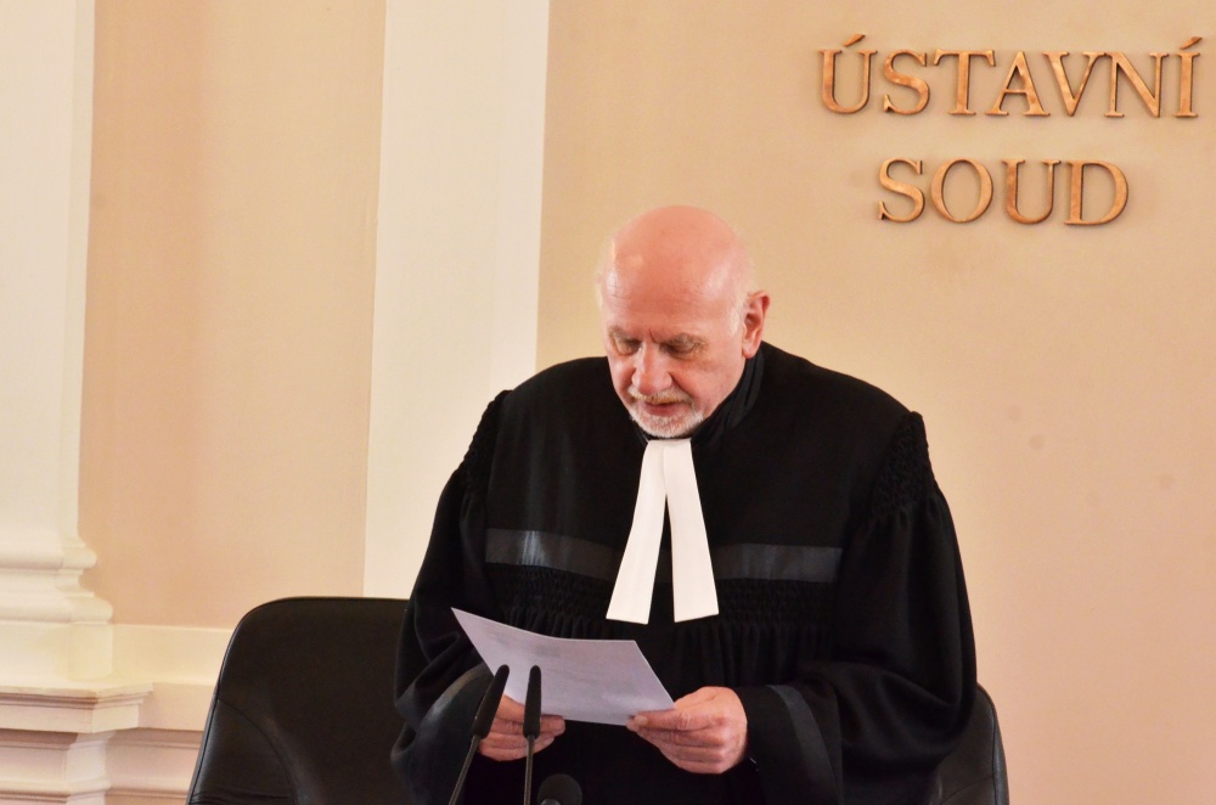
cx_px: 608
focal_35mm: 128
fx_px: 4297
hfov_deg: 16.1
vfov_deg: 10.7
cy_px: 402
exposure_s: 1/125
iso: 2500
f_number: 11
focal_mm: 85
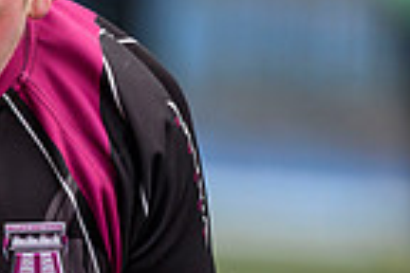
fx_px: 18357
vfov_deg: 0.9
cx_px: -347
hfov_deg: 1.3
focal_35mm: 1612
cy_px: 408
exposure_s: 1/1600
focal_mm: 400
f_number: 3.5
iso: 500
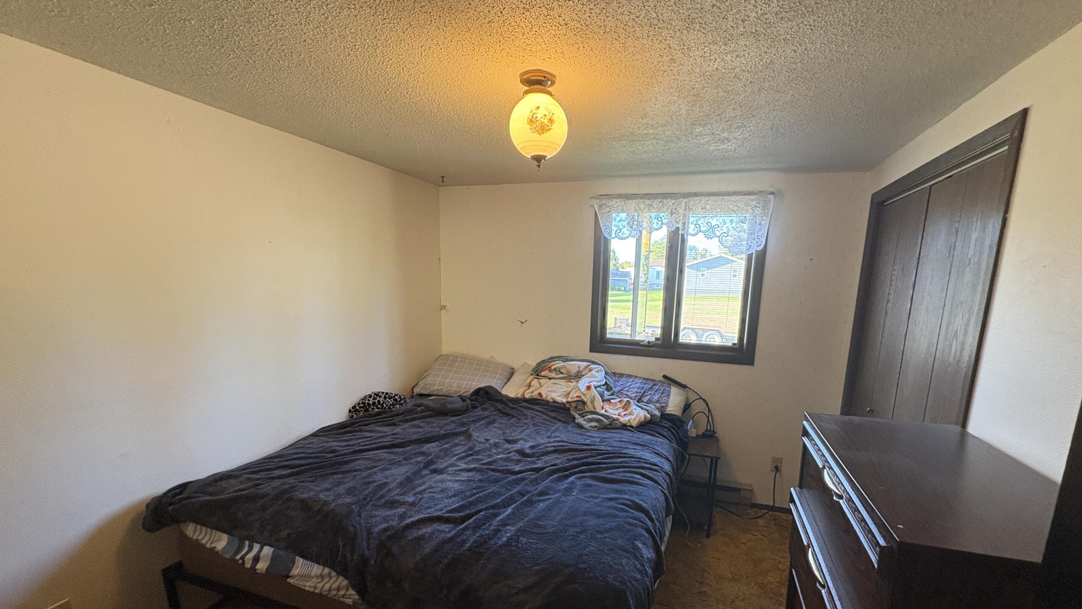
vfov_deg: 66.5
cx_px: 565
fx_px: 459
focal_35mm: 16
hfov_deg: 99.3
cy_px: 361
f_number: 2.2
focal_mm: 2.22
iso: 320
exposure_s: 1/60
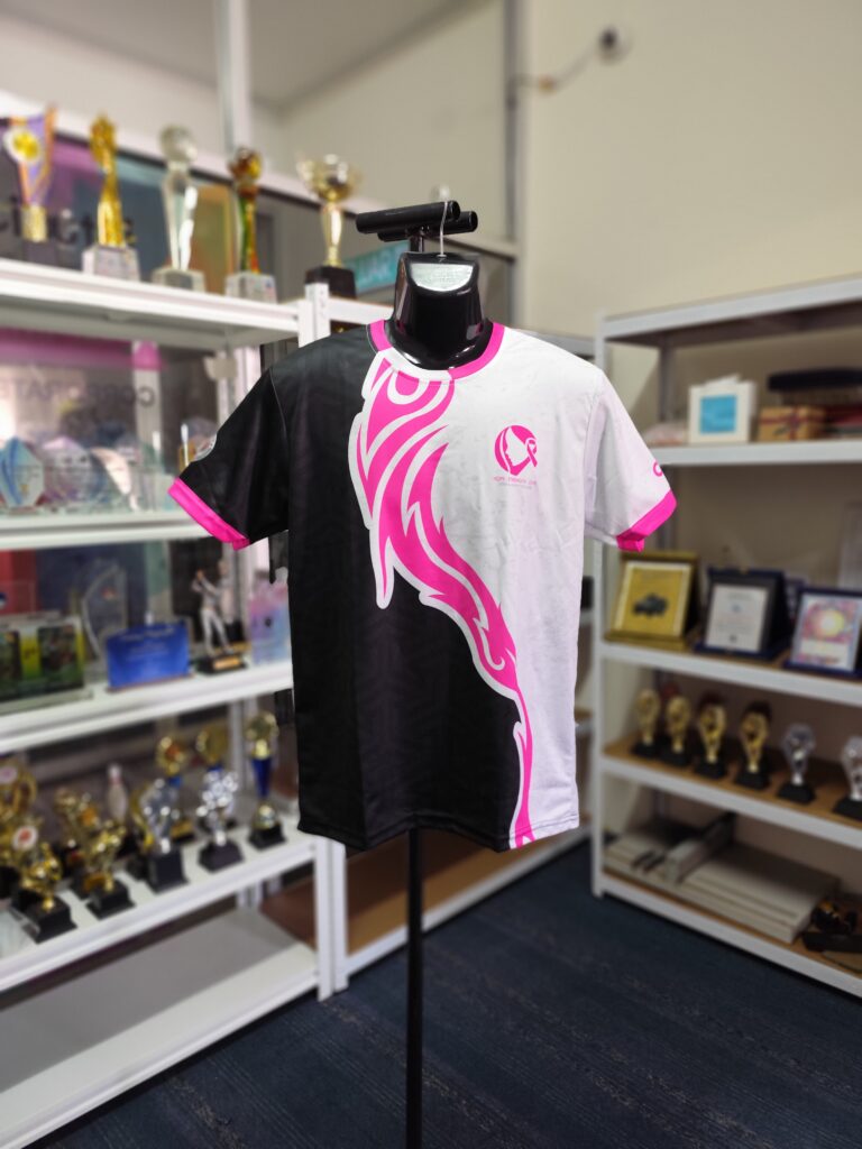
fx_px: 764
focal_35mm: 23
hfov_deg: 58.9
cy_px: 574
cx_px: 431
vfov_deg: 73.9
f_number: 1.65
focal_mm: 6.14
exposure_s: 1/25
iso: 800
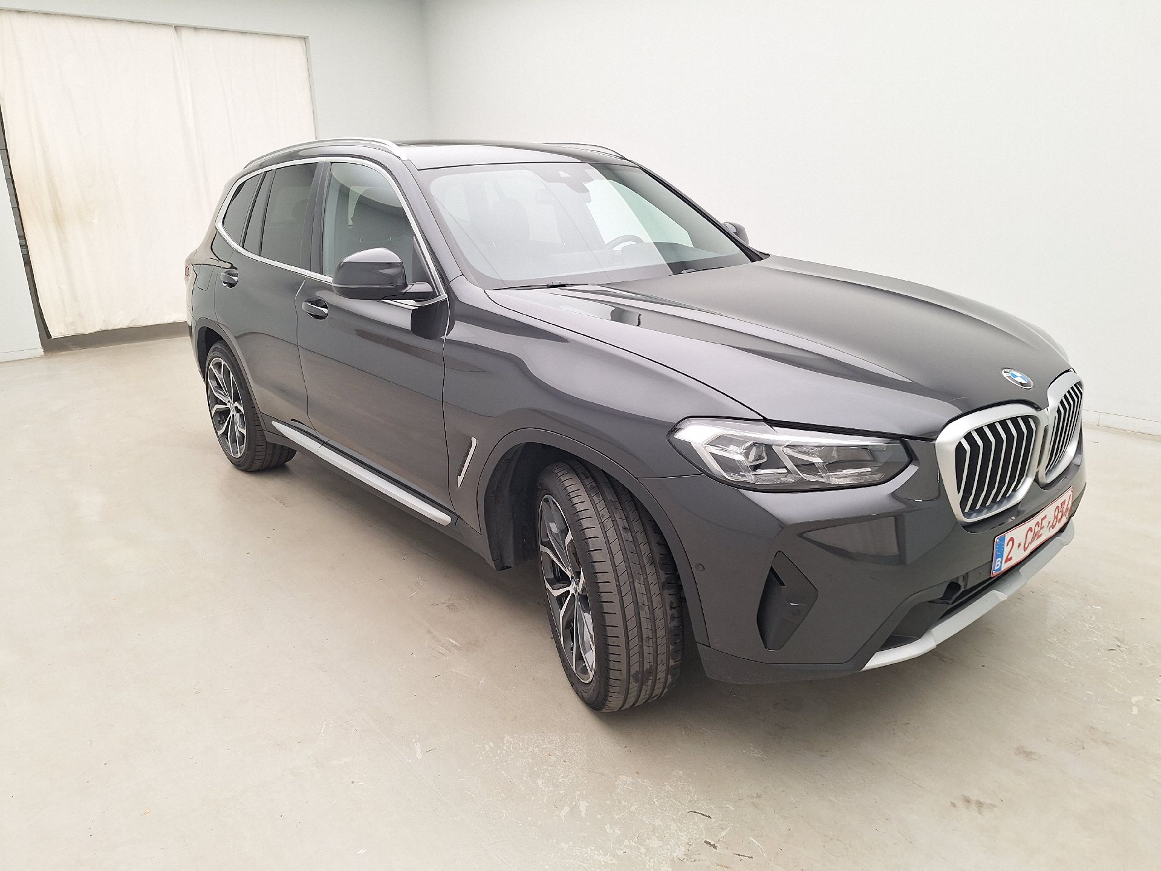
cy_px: 436
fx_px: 771
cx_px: 580
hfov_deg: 73.9
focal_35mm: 23
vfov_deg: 58.9
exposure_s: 1/100
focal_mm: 5.54
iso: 64
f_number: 1.8
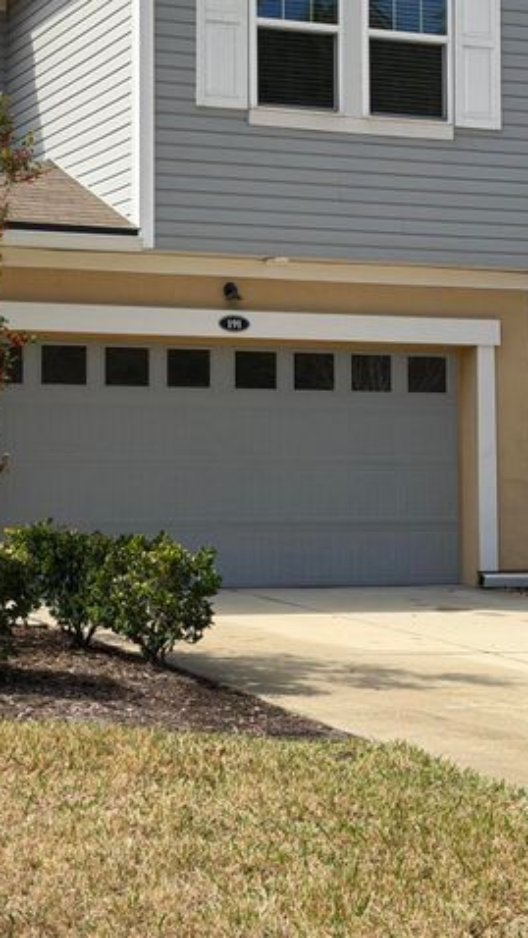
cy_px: 309
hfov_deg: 16.4
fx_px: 1816
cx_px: 84
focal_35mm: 73
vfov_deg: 28.8
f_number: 1.78
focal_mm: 6.76
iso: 64
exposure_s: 1/4878
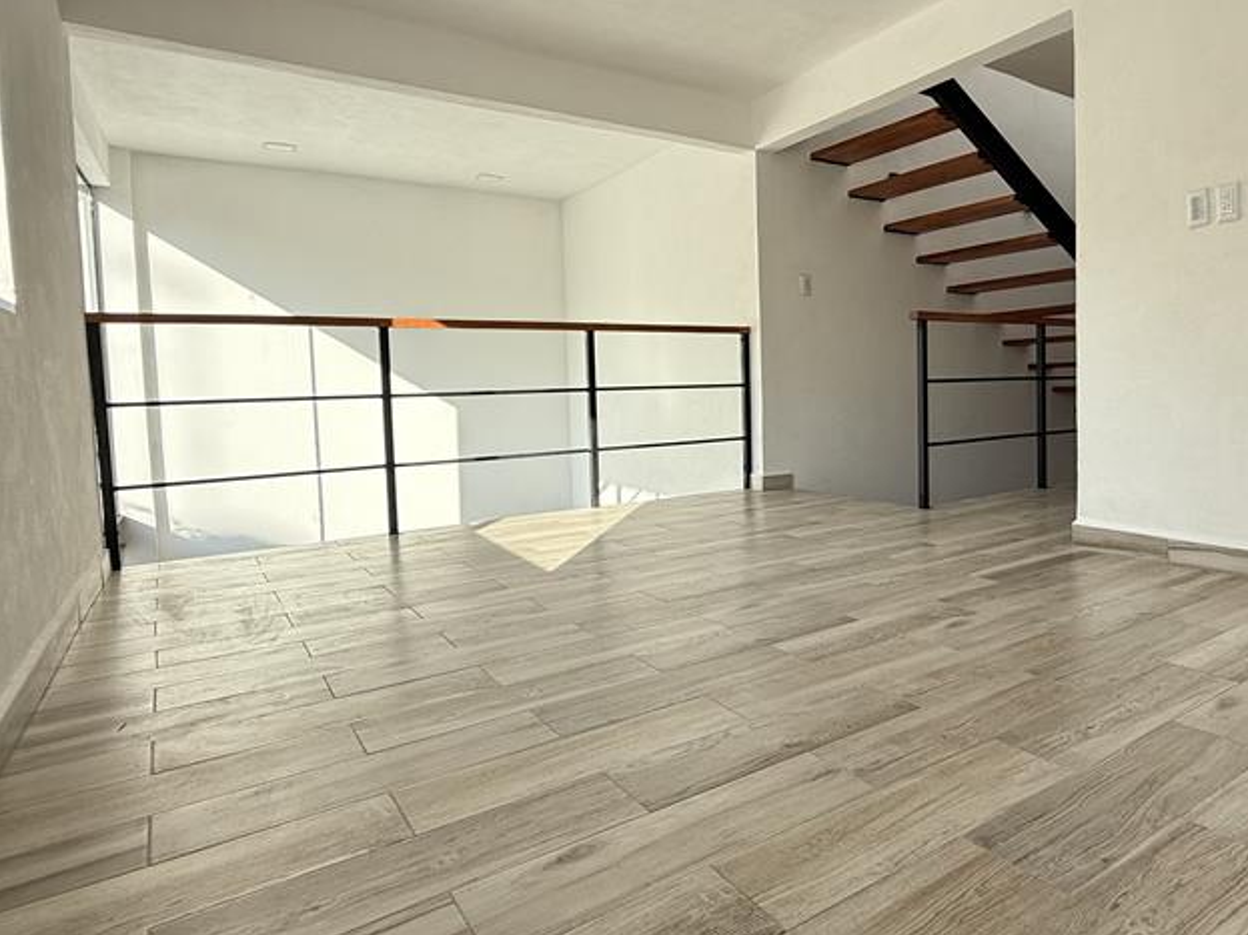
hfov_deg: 71.8
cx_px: 831
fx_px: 829
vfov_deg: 58.8
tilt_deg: -3.0
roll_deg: +2.1
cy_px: 428
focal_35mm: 23
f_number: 2.2
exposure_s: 1/359
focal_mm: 2.22
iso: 64
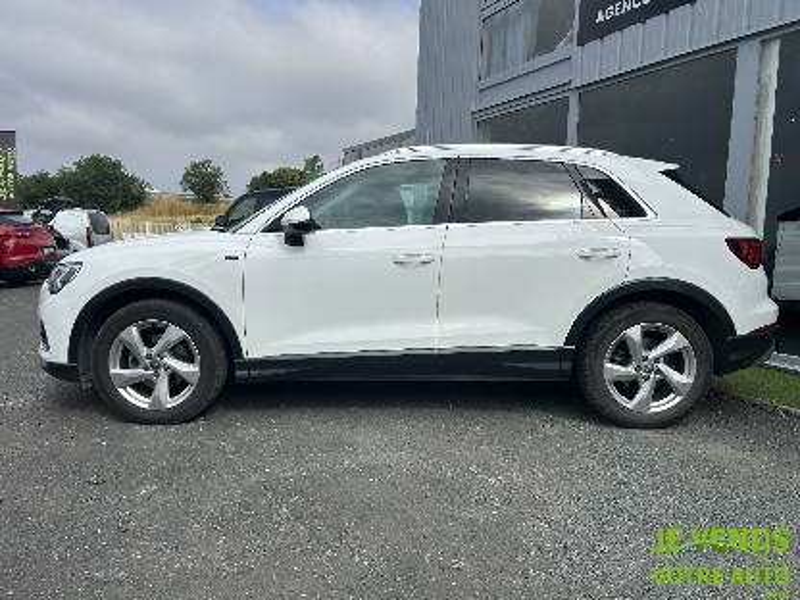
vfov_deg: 53.1
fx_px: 601
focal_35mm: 26
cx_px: 400
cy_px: 300
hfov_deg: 67.3
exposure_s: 1/5587
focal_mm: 5.7
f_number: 1.5
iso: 50
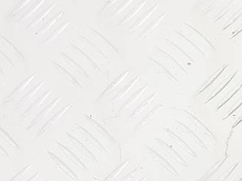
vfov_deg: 18.2
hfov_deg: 21.2
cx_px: 345
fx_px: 559
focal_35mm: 80
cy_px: 150
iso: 64
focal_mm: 4.2
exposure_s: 1/100
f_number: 1.7
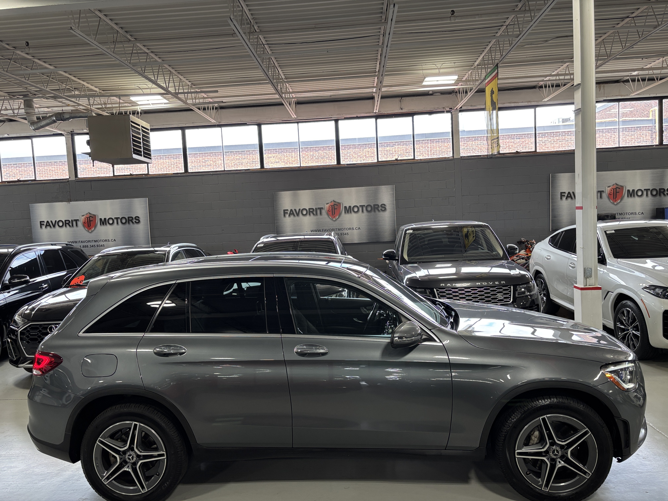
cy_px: 250
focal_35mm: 26
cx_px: 334
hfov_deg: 67.3
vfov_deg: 53.1
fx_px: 502
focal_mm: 5.96
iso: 64
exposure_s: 1/100
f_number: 1.6
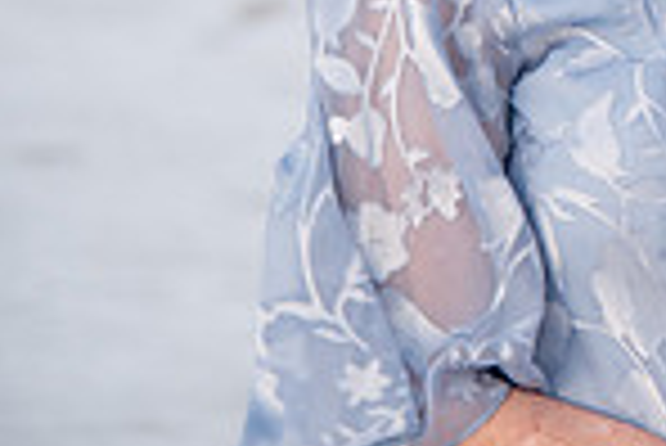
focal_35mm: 315
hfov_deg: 6.4
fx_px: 5833
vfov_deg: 4.4
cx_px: 1156
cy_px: -162
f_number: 4
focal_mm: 78
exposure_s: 1/320
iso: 200
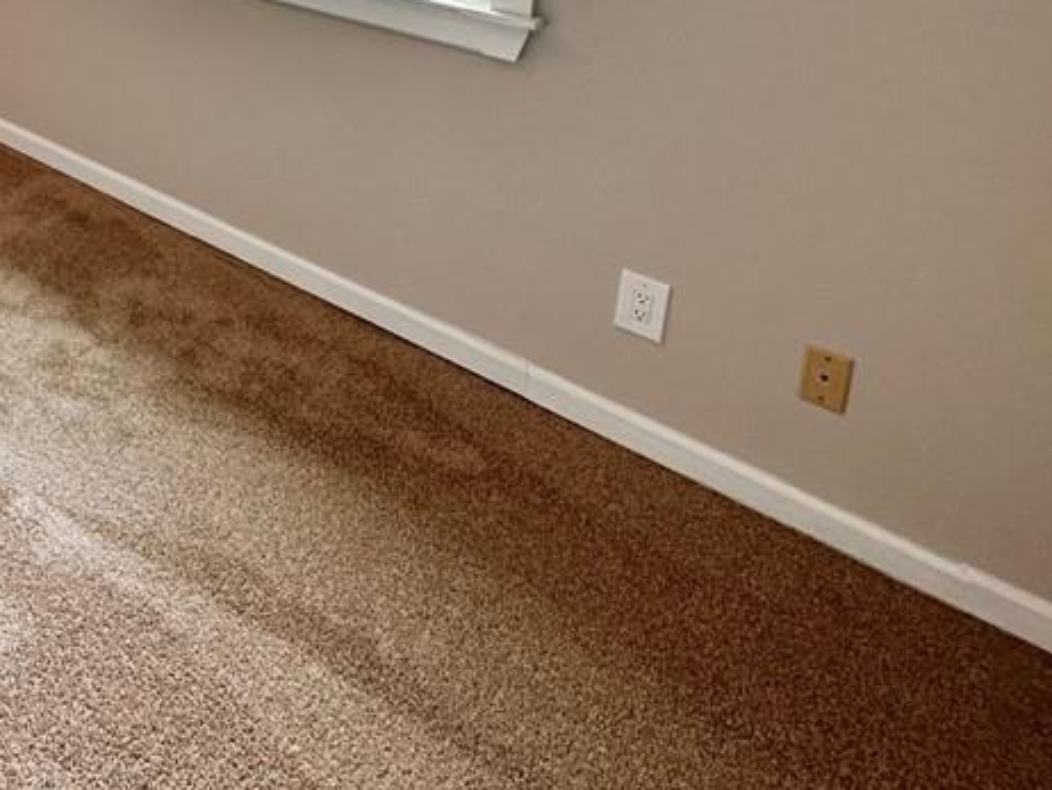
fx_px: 943
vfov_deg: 37.9
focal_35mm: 31
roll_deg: +0.6
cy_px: -80
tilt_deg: -13.2
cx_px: 66
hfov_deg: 50.3
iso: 80
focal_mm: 2.22
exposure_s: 1/120
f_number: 2.2
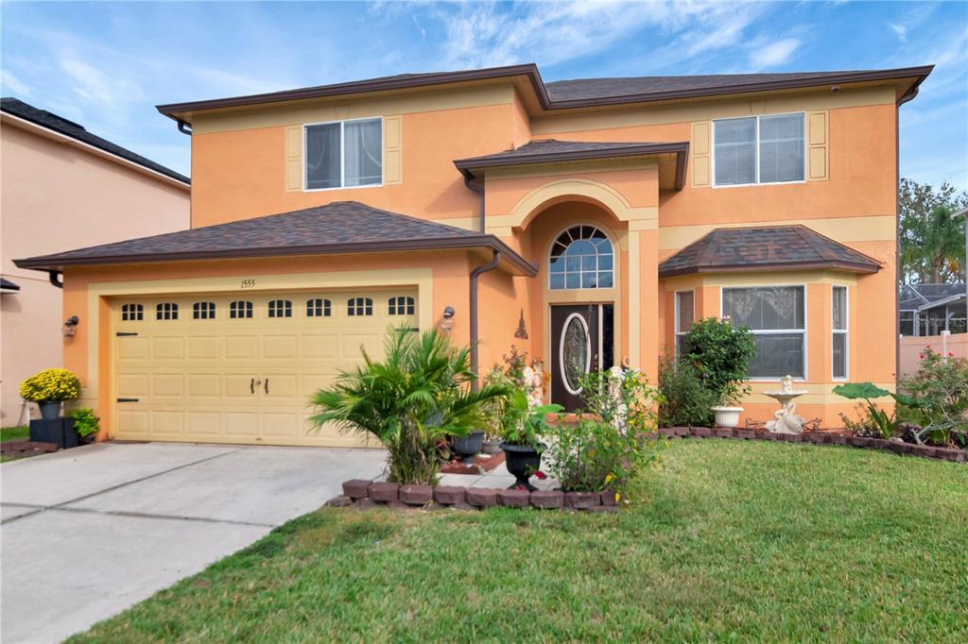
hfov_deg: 73.8
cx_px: 484
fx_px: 645
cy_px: 322
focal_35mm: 24
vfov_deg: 53.1
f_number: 7.1
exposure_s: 1/1600
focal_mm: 16
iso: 800
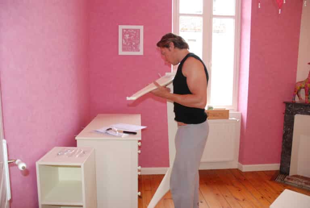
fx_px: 233
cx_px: 155
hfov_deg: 67.3
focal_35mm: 27
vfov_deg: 48.2
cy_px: 104
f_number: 5
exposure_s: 1/60
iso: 800
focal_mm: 18
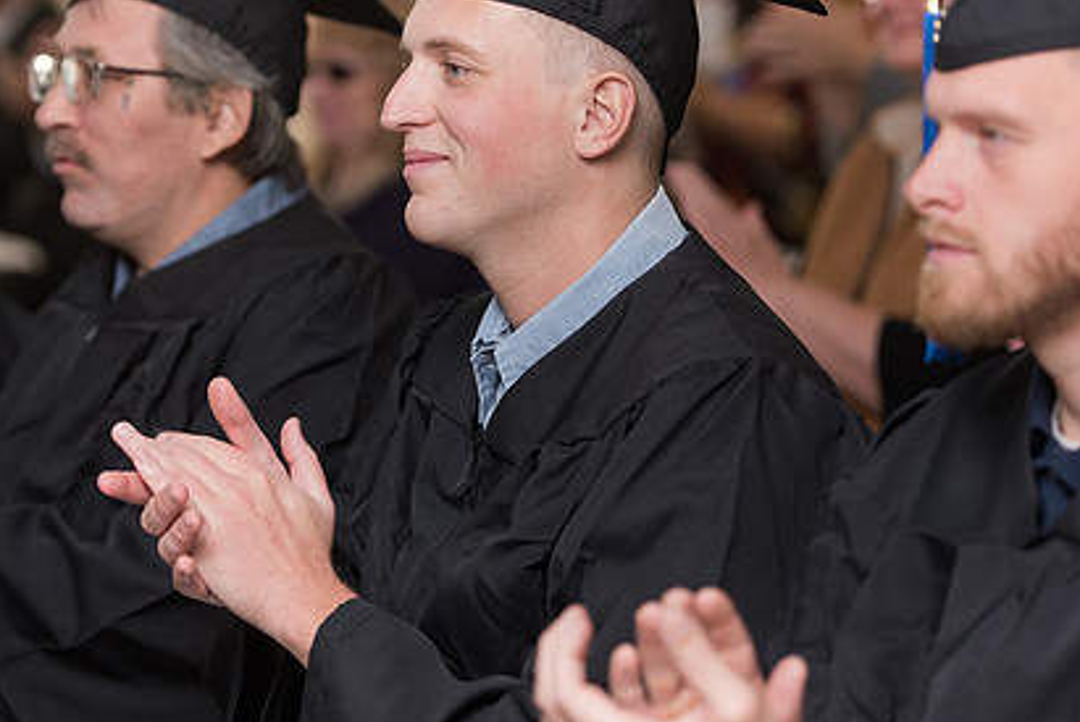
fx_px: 4445
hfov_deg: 13.9
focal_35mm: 148
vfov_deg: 9.3
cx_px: 526
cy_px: 298
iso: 800
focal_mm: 105
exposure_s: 1/200
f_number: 2.8
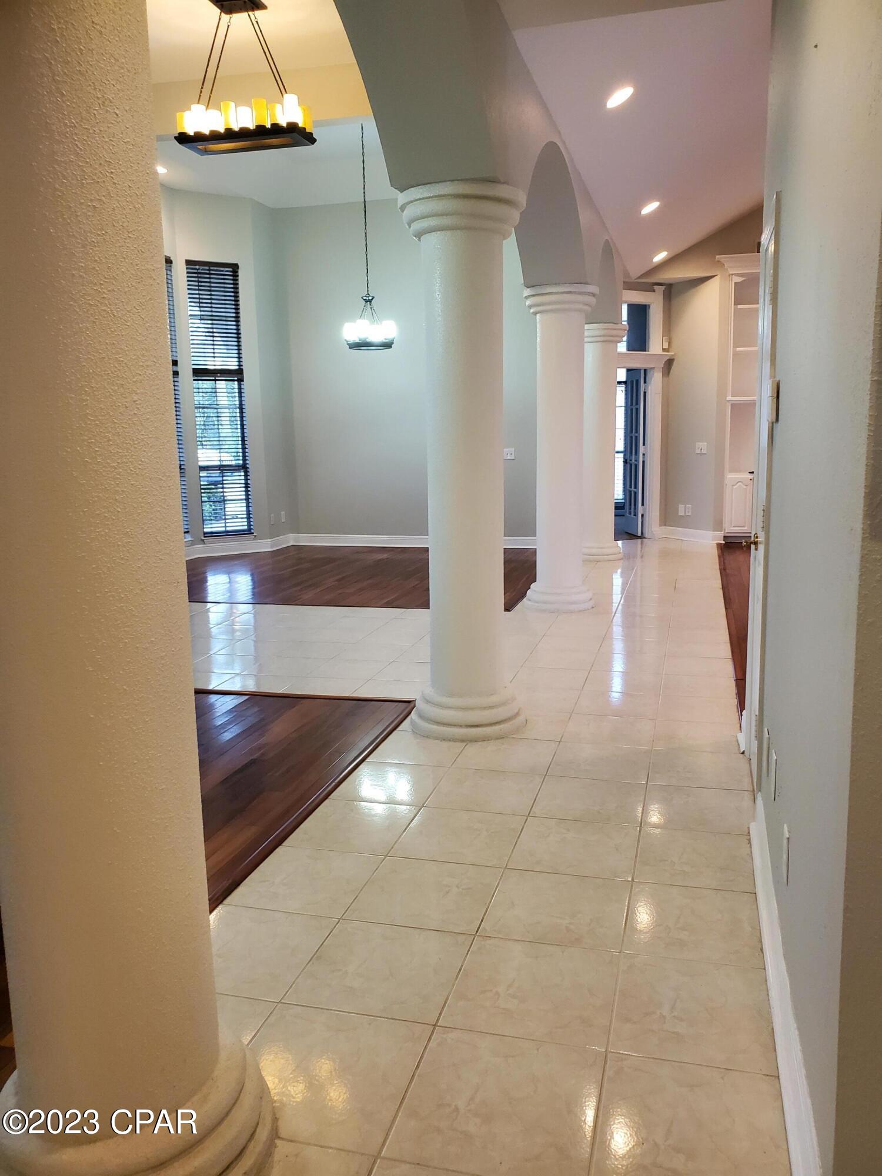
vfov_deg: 67.3
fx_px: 883
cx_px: 441
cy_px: 588
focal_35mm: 26
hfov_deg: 53.1
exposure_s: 1/40
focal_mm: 4.3
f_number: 2.4
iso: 250
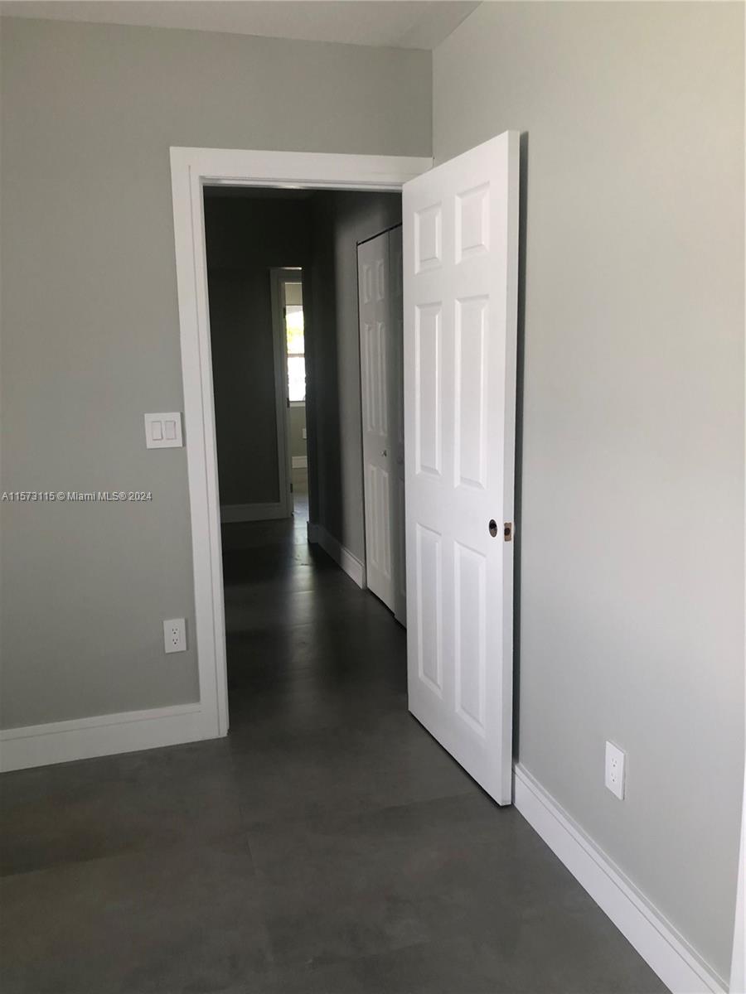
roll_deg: +0.7
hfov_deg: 49.7
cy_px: 497
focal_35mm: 28
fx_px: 805
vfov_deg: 63.4
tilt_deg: -8.1
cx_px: 373
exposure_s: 1/40
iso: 25
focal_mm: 4
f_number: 1.8
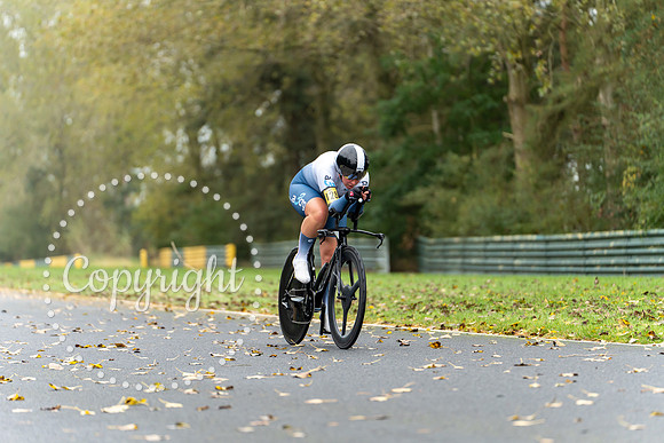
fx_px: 2896
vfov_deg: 8.7
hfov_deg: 13.1
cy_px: 222
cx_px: 332
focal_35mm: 157
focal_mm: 157
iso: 640
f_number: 2.8
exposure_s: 1/1000
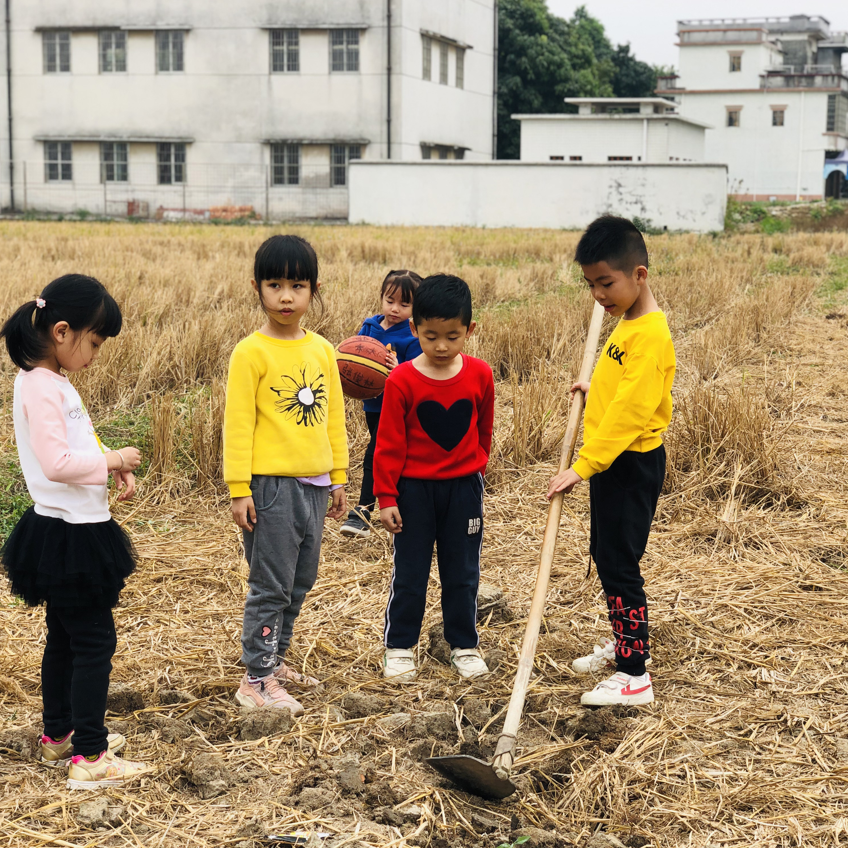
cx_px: 491
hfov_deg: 27.7
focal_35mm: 62
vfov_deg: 27.7
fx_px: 1718
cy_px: 427
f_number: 2.4
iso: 16
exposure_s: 1/378
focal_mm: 6
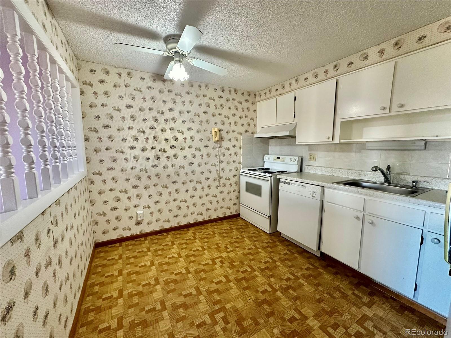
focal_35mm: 14
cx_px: 226
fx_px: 182
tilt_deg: -6.7
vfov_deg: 85.7
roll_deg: +0.2
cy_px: 169
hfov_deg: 102.1
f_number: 2.2
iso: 320
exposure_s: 1/60
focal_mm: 2.22
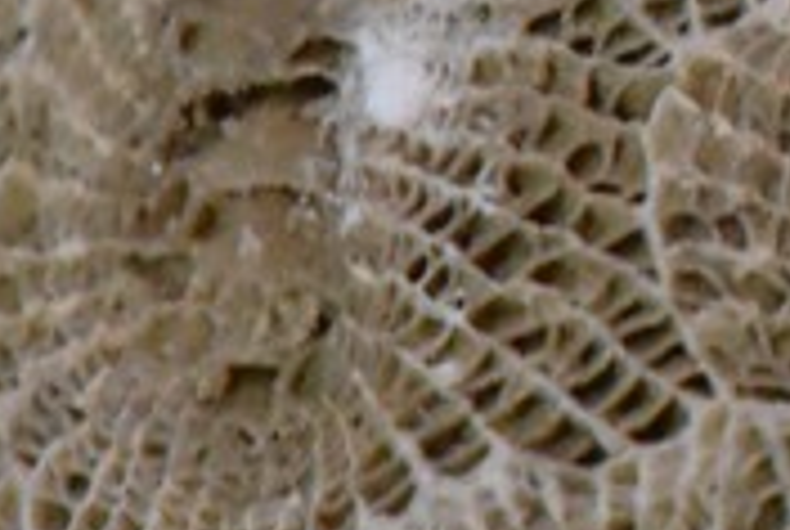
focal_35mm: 715
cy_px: -842
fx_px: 15717
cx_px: 2424
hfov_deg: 2.8
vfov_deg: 1.9
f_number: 20
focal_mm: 105
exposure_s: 1/40
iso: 5000
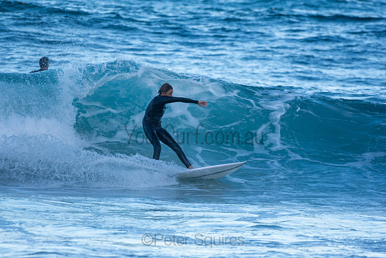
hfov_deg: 2.7
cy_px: 129
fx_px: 8043
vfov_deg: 1.8
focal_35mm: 750
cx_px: 193
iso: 320
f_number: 5.6
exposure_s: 1/800
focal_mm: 500
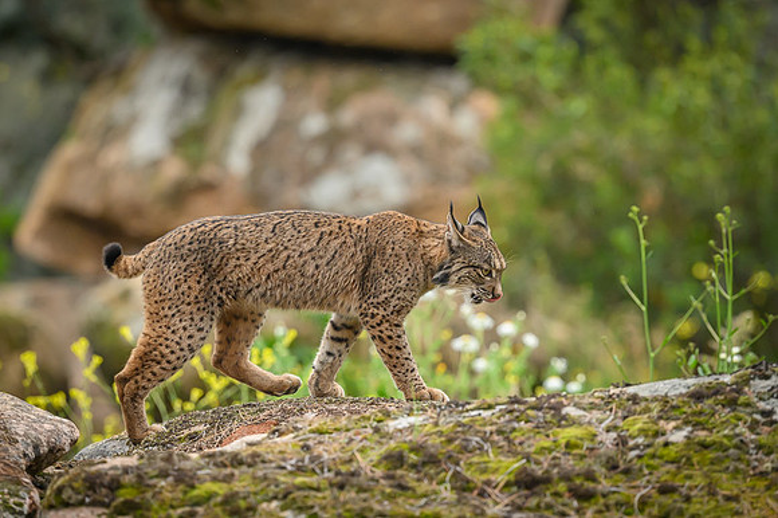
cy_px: 233
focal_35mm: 485
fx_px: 10472
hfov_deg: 4.3
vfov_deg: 2.8
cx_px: 379
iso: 1600
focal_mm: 400
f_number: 4
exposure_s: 1/1000
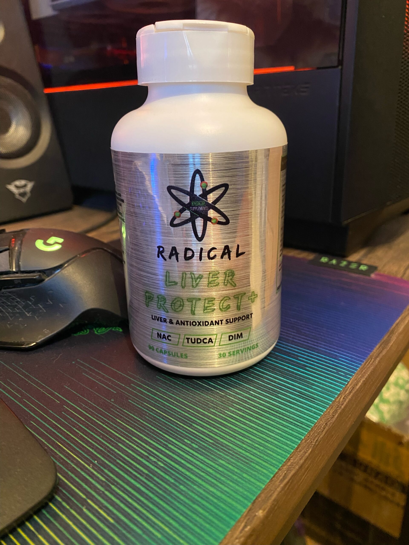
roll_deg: +0.8
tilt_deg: -19.7
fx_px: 410
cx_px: 204
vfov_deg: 67.3
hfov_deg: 53.1
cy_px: 272
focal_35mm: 26
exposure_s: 1/25
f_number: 1.8
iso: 500
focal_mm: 4.25
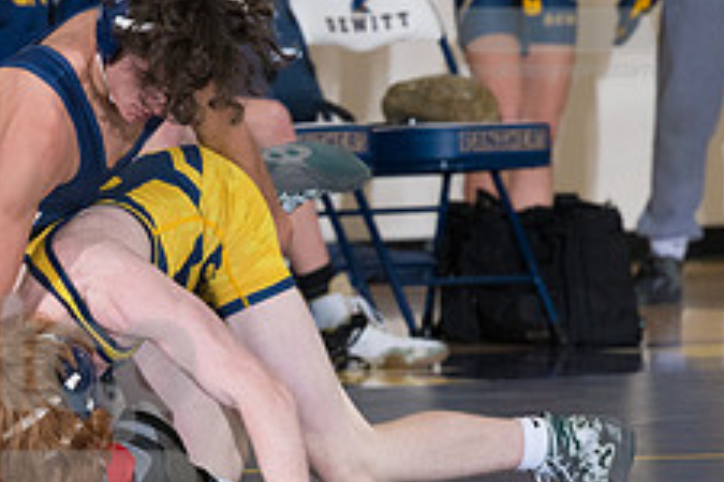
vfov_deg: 2.7
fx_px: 10356
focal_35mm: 515
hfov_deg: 4.0
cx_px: 100
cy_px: 410
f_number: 5.6
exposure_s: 1/250
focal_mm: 200
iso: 1250
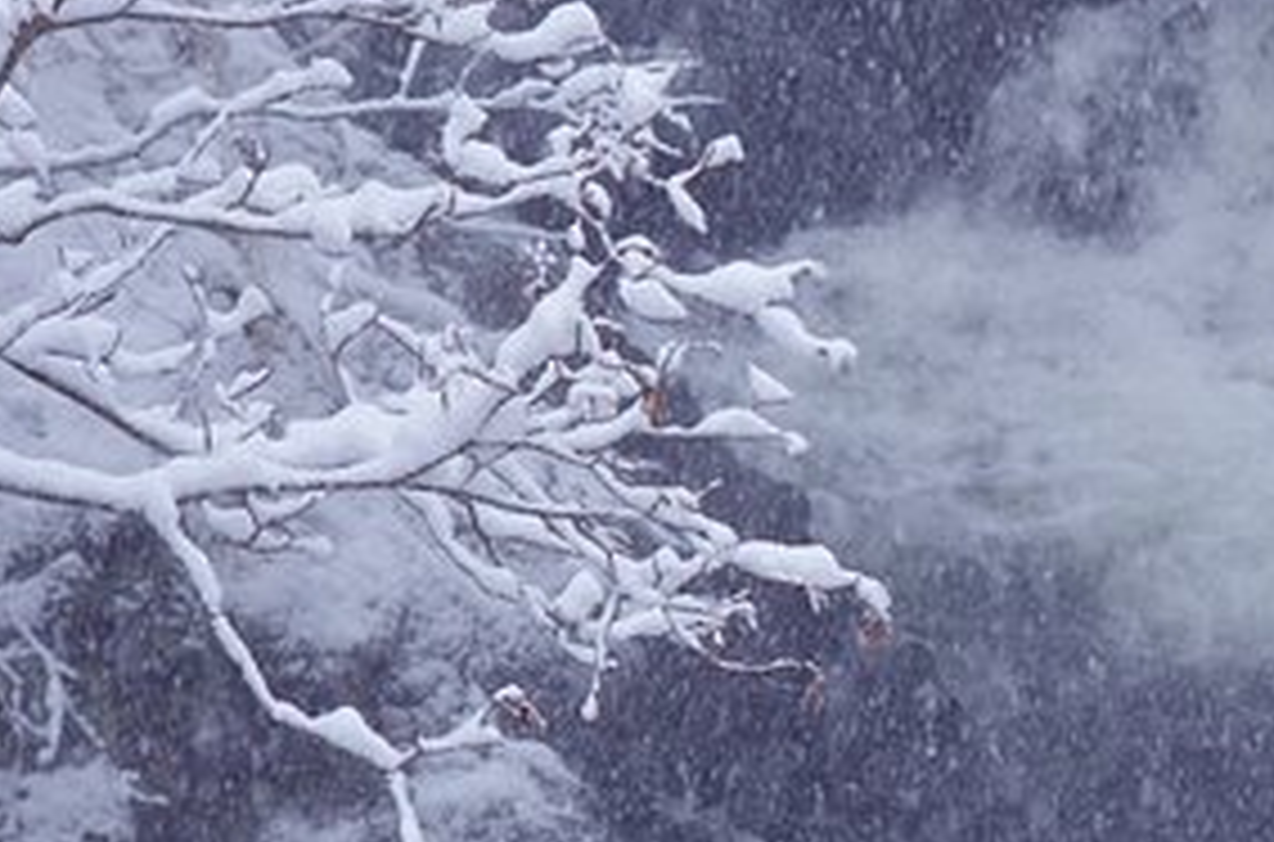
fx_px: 10340
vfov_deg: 4.7
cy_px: 362
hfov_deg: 7.0
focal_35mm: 293
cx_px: 968
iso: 1600
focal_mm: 107.5
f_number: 8
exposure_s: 1/200
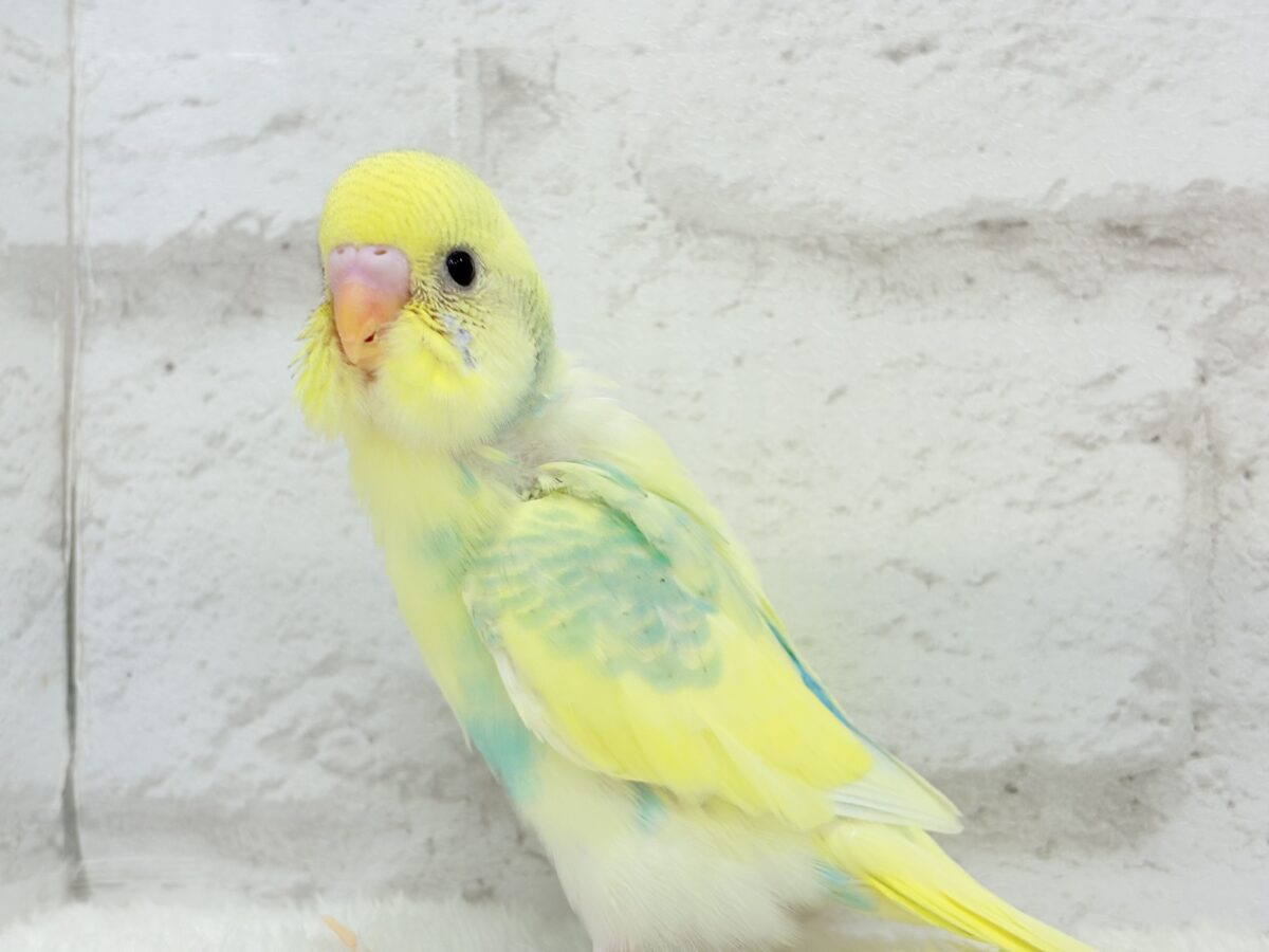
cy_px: 476
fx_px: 1906
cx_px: 634
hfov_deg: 36.8
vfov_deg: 28.0
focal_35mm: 52
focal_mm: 5.96
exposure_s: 1/100
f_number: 1.6
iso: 50
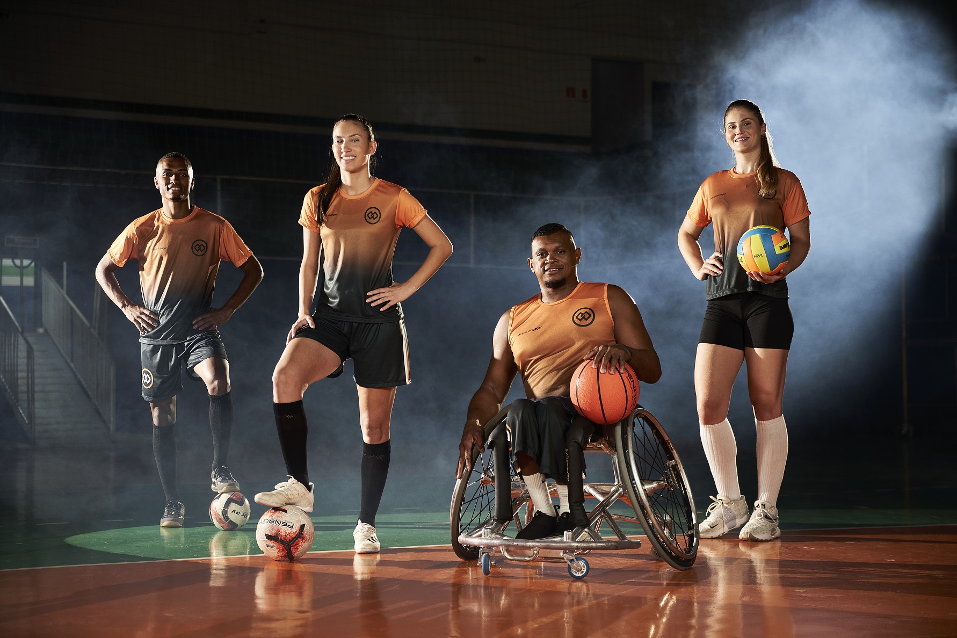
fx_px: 1675
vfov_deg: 21.6
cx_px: 478
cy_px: 319
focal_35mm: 63
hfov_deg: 31.9
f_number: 2.8
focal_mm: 63
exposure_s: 1/60
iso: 400
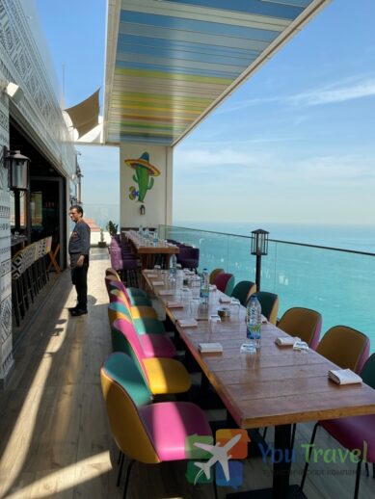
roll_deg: -1.1
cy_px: 250
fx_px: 375
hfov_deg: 53.1
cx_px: 188
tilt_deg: -3.2
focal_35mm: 26
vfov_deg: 67.3
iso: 32
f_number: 1.8
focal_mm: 4.25
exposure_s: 1/2364
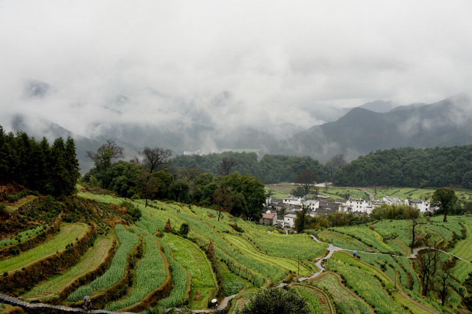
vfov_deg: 34.2
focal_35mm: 39
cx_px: 236
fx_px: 511
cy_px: 157
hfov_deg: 49.6
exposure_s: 1/60
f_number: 5.6
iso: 200
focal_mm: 26
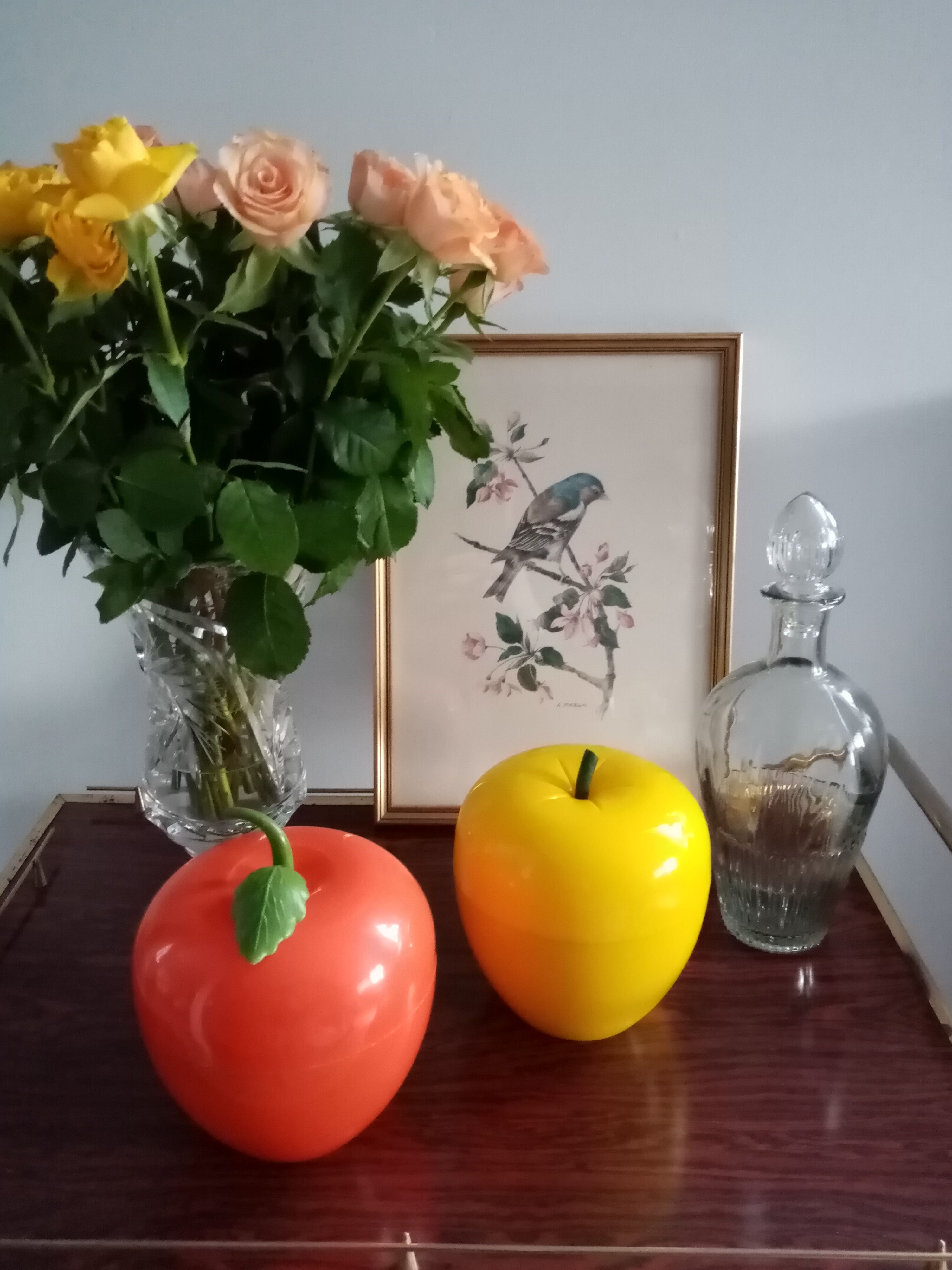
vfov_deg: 65.3
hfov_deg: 51.3
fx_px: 990
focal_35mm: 27
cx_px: 478
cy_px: 615
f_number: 1.8
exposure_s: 1/20
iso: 1103
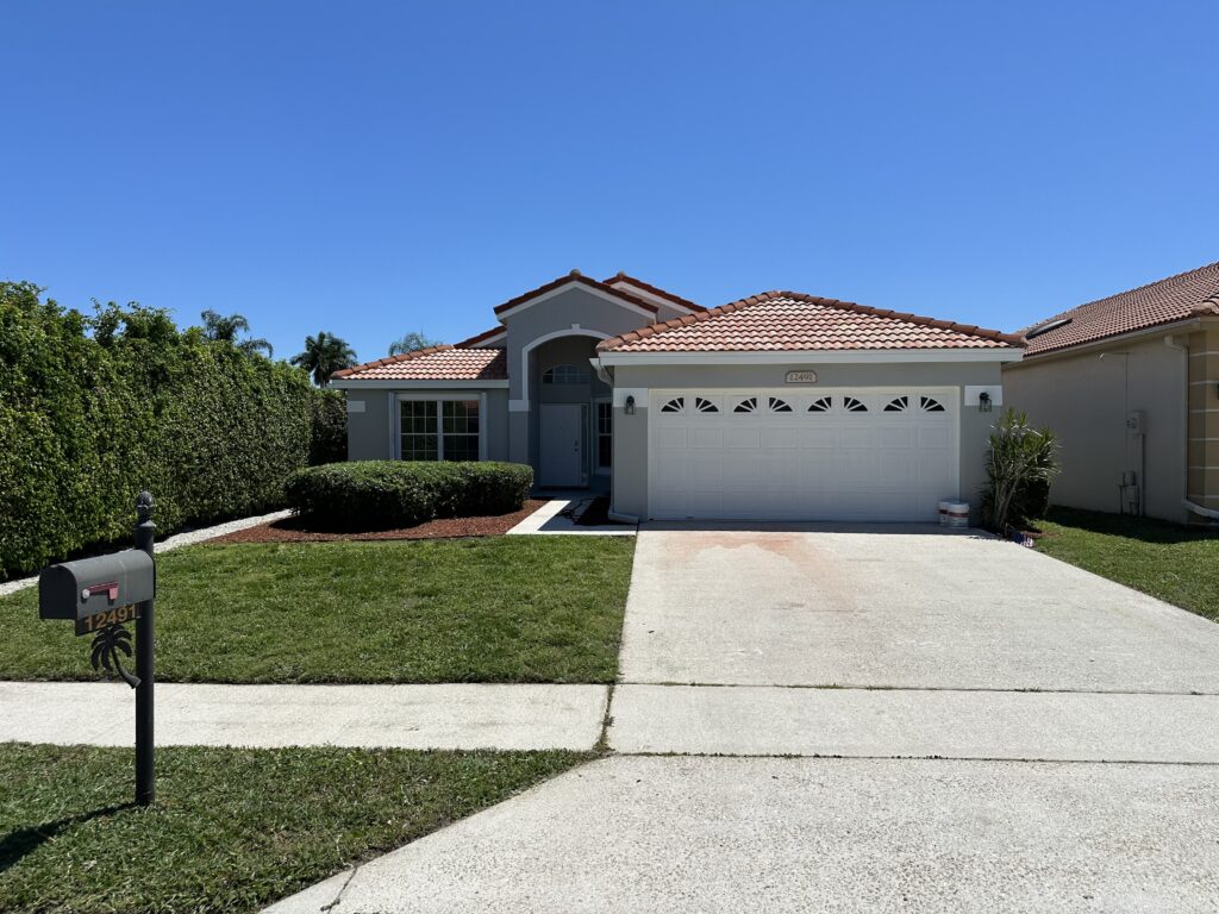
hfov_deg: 71.6
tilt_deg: -1.5
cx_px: 610
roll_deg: -0.3
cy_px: 457
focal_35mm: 24
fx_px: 845
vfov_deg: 56.8
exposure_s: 1/8929
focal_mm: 6.86
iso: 80
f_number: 1.78
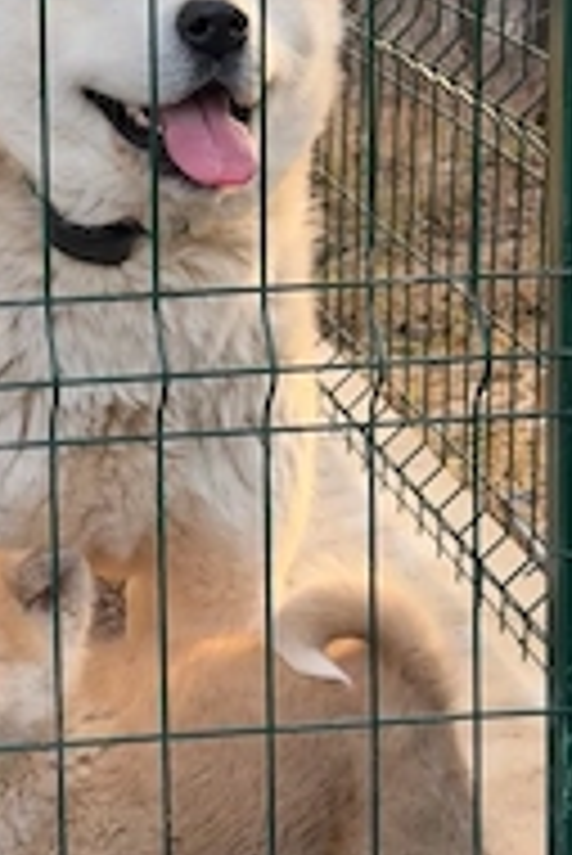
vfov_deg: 19.2
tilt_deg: -11.9
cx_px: -77
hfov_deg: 12.8
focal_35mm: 105
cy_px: 158
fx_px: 2498
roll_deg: +1.5
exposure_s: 1/290
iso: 64
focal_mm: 6.76
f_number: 1.78
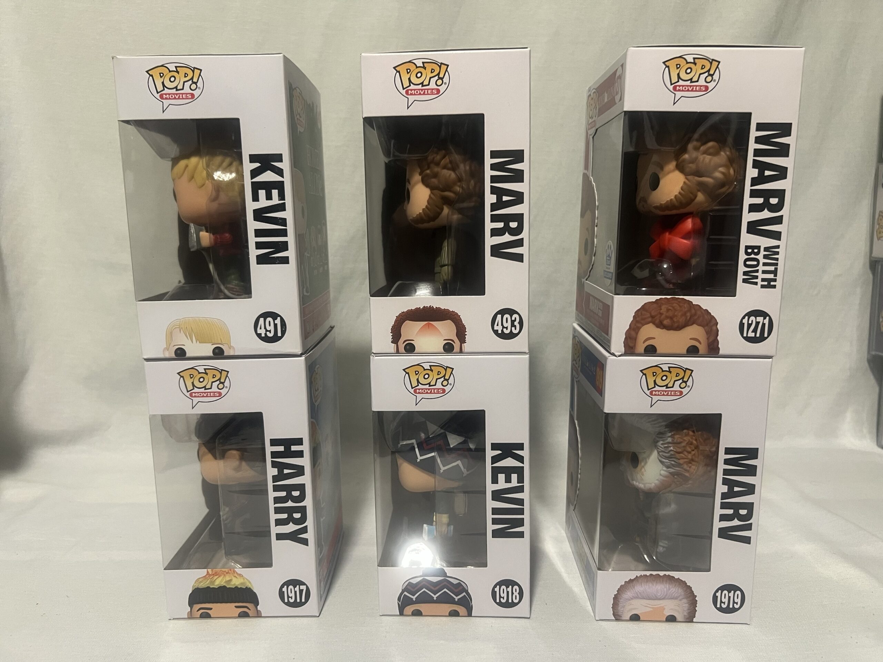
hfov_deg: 67.3
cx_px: 442
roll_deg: +0.4
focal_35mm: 26
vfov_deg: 53.1
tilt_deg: -10.1
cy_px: 331
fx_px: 663
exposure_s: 1/60
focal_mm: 5.7
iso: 200
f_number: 1.5
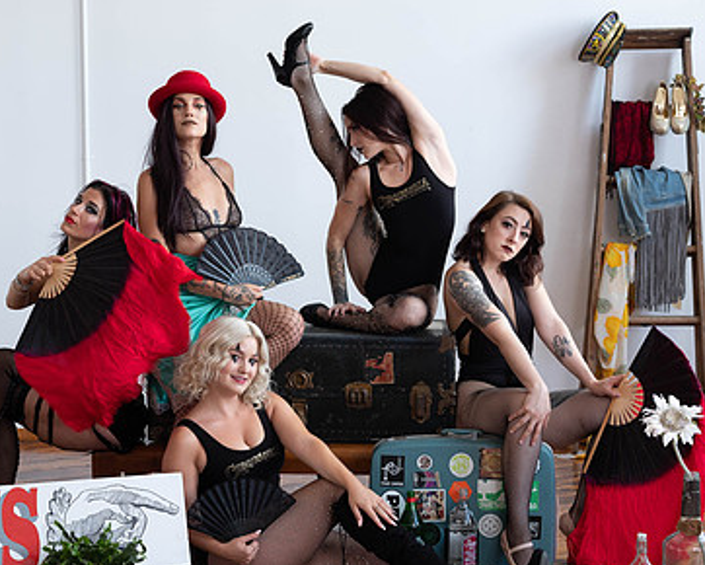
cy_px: 380
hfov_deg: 21.9
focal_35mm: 87
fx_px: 1816
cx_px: 298
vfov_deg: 17.6
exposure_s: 1/40
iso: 500
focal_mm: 63
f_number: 5.6
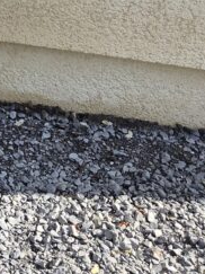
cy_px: -127
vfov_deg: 18.2
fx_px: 767
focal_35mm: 97
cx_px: -175
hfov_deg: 13.5
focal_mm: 5.4
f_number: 1.8
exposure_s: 1/1092
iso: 50
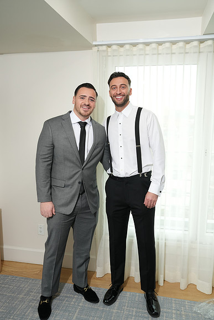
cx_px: 107
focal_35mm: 31
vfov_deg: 60.3
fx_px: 276
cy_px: 160
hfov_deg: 42.3
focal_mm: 31
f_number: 4
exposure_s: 1/200
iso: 800
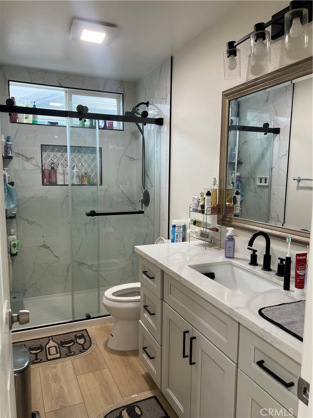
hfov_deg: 53.1
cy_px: 209
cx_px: 156
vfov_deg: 67.3
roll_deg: +0.5
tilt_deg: -6.5
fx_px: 313
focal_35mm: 26
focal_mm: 5.7
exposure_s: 1/120
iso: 125
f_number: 1.5
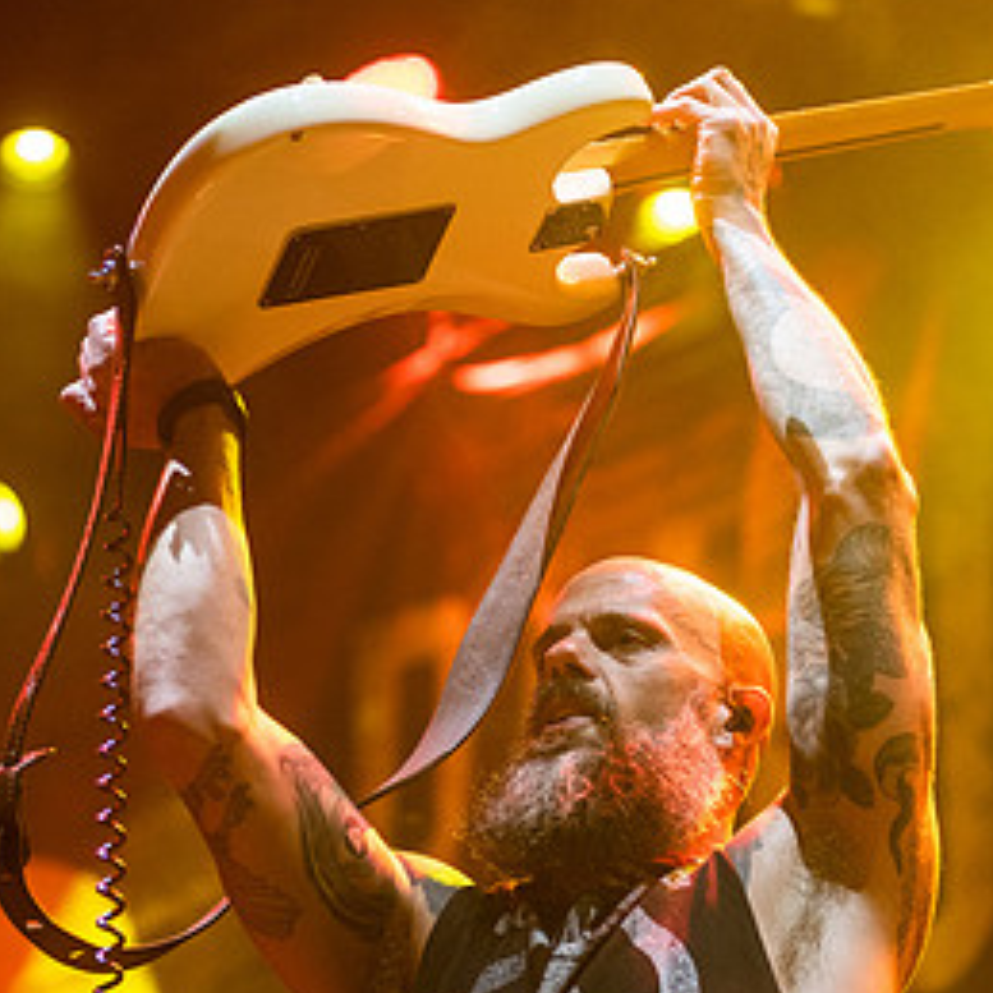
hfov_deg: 14.8
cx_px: 552
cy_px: 529
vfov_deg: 14.8
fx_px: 3830
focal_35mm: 118
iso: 3200
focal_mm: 80
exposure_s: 1/400
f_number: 3.2
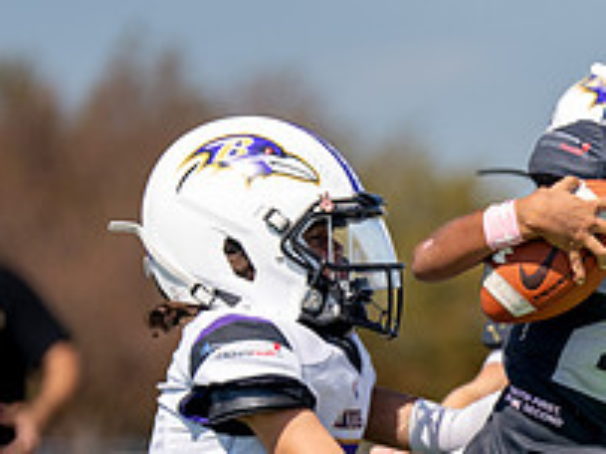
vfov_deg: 2.8
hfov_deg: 3.7
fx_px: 9378
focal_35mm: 536
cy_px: 553
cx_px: 995
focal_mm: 144
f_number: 2.8
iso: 200
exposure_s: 1/4000
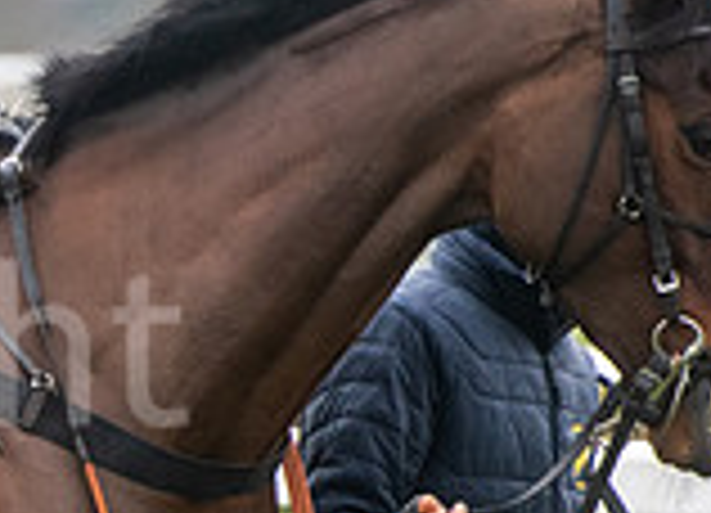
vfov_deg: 1.7
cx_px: -334
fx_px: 16939
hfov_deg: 2.4
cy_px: 588
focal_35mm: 836
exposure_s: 1/1000
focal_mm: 200
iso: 1000
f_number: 2.8
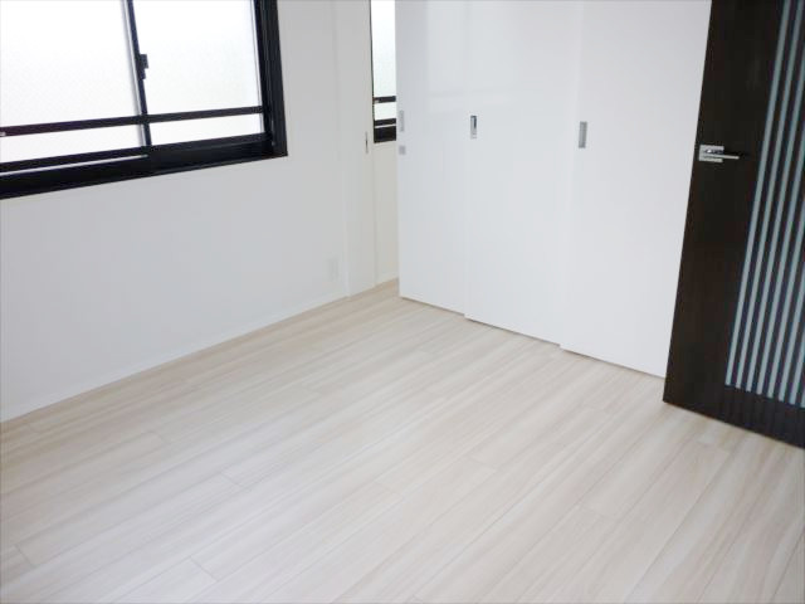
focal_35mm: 28
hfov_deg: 63.4
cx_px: 402
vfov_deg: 49.7
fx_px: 651
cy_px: 302
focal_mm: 5
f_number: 3.1
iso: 100
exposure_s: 1/80
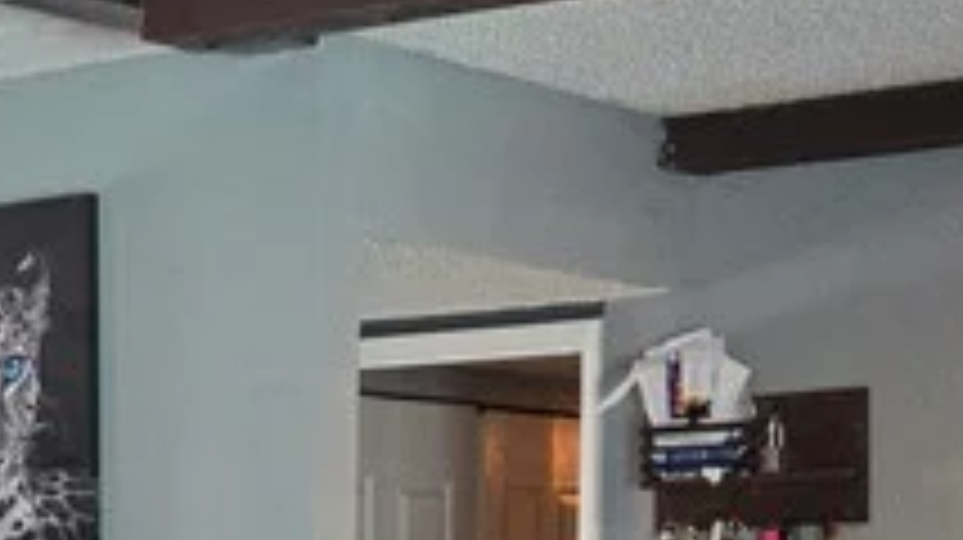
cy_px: 855
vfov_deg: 9.7
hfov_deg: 17.2
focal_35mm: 120
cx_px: -140
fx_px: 3062
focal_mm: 5.4
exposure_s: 1/120
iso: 250
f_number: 1.8
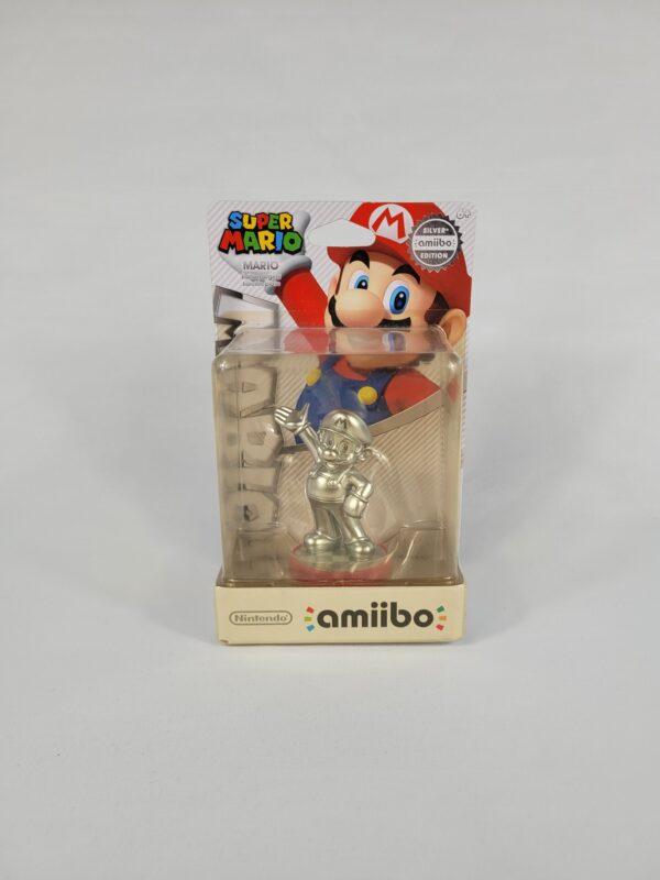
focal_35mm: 26
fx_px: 661
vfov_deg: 67.3
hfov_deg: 53.1
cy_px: 440
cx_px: 330
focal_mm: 5.4
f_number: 1.8
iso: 40
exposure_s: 1/295
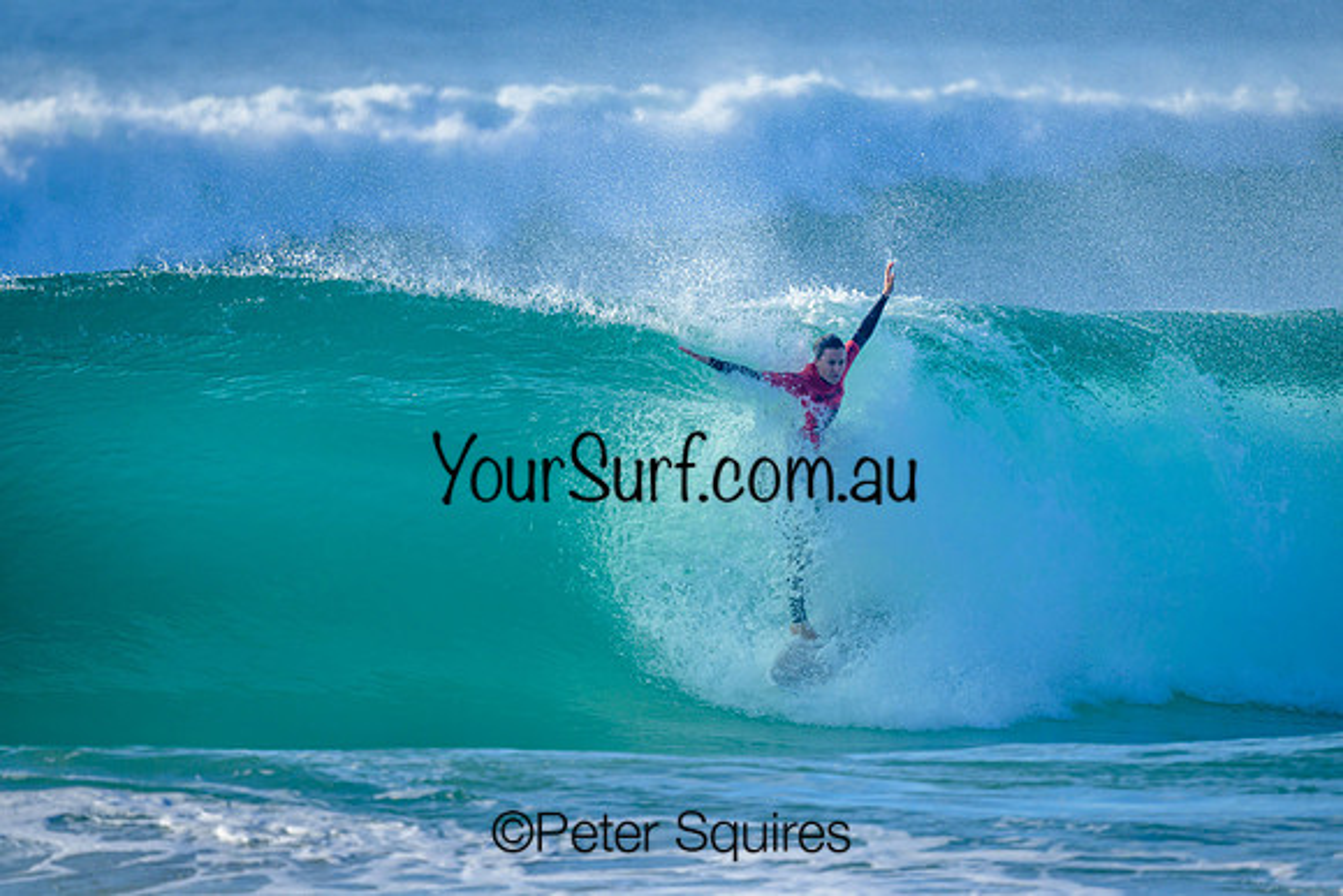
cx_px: 669
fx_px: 29953
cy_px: 450
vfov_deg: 1.7
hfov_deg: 2.6
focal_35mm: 803
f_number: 6.3
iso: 450
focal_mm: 800
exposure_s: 1/2000
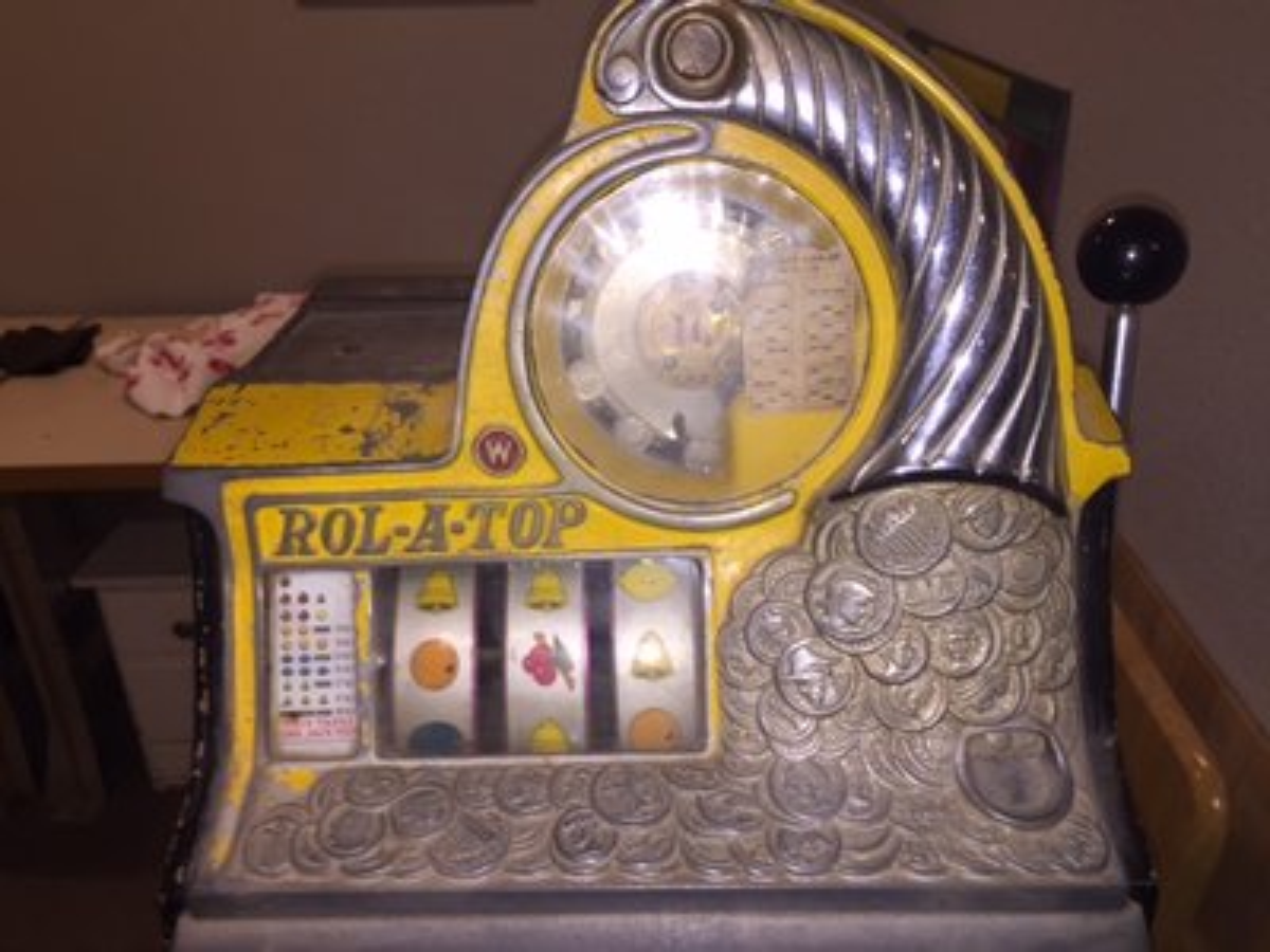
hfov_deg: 61.7
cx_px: 635
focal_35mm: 29
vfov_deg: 48.2
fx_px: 1064
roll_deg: +2.5
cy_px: 476
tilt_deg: -26.7
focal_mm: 4.15
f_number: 2.2
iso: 32
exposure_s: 1/30
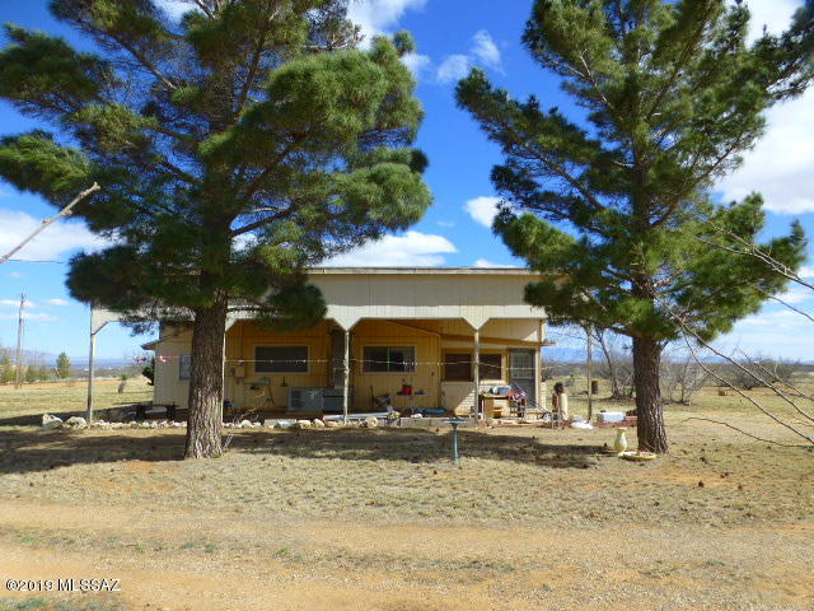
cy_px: 306
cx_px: 407
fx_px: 564
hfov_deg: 71.6
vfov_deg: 56.8
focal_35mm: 24
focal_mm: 4.3
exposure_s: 1/640
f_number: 4
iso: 100
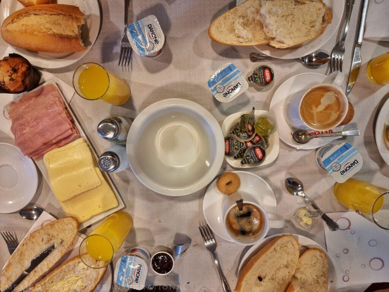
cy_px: 146
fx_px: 270
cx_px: 194
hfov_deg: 71.6
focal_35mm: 24
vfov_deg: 56.8
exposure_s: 1/100
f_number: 1.8
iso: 320
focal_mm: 6.7
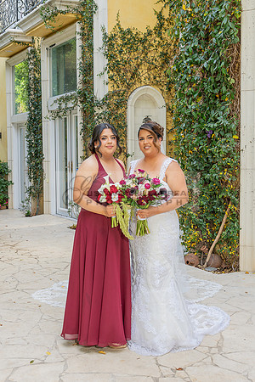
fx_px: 552
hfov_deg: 26.0
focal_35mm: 52
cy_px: 191
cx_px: 131
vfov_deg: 38.2
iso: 200
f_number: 4
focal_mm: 30.5
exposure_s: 1/200
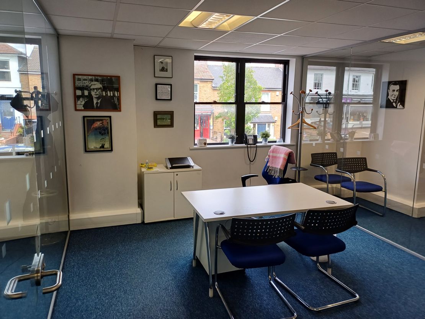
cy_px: 160
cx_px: 212
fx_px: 307
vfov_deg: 54.9
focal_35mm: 25
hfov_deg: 69.4
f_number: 1.8
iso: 80
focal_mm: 4.65
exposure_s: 1/100
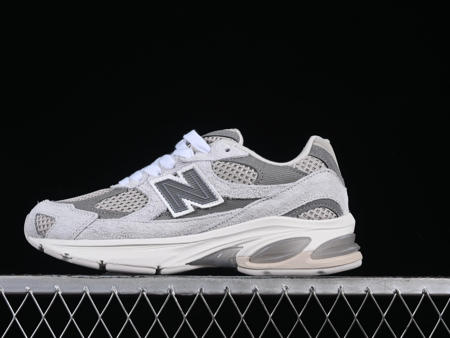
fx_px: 1066
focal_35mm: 82
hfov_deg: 23.8
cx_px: 194
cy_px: 169
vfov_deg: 18.0
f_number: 8
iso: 160
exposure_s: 1/80
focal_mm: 50
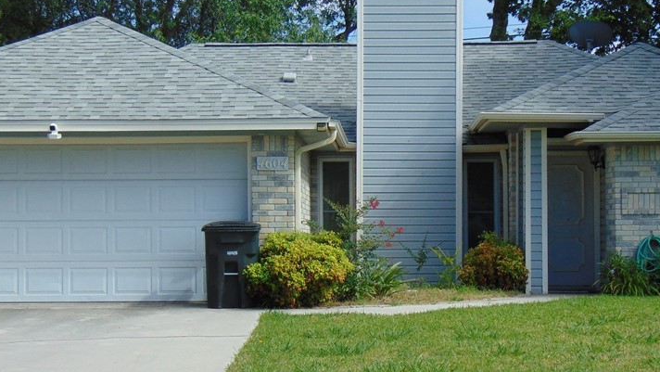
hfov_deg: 22.7
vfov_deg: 12.9
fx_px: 1646
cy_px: 210
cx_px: 349
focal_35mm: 94
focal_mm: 10.8
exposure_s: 1/640
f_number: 3.6
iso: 80
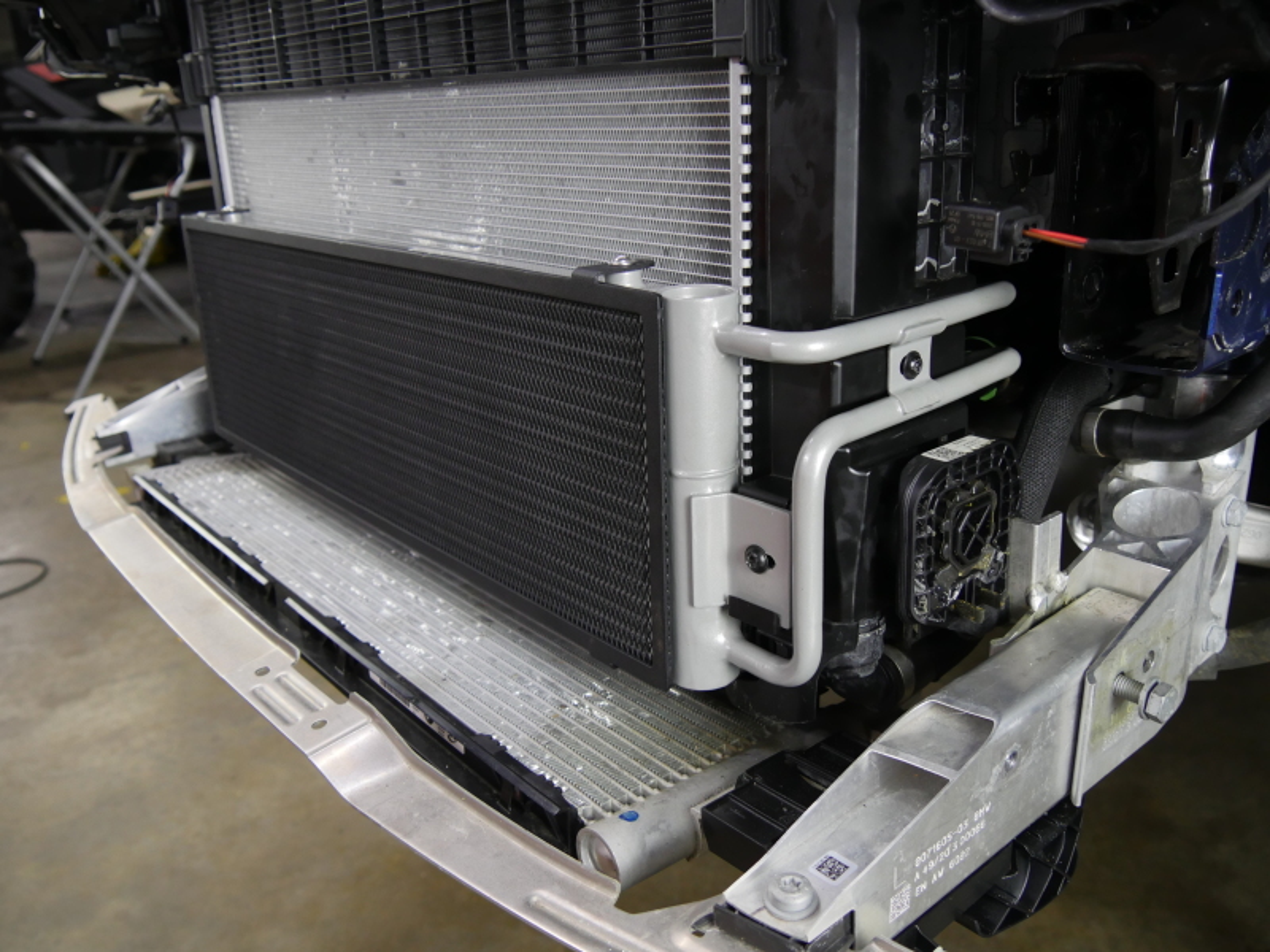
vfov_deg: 49.7
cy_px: 476
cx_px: 635
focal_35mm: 28
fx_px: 1027
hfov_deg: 63.4
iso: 800
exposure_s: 1/100
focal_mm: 14
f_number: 3.7
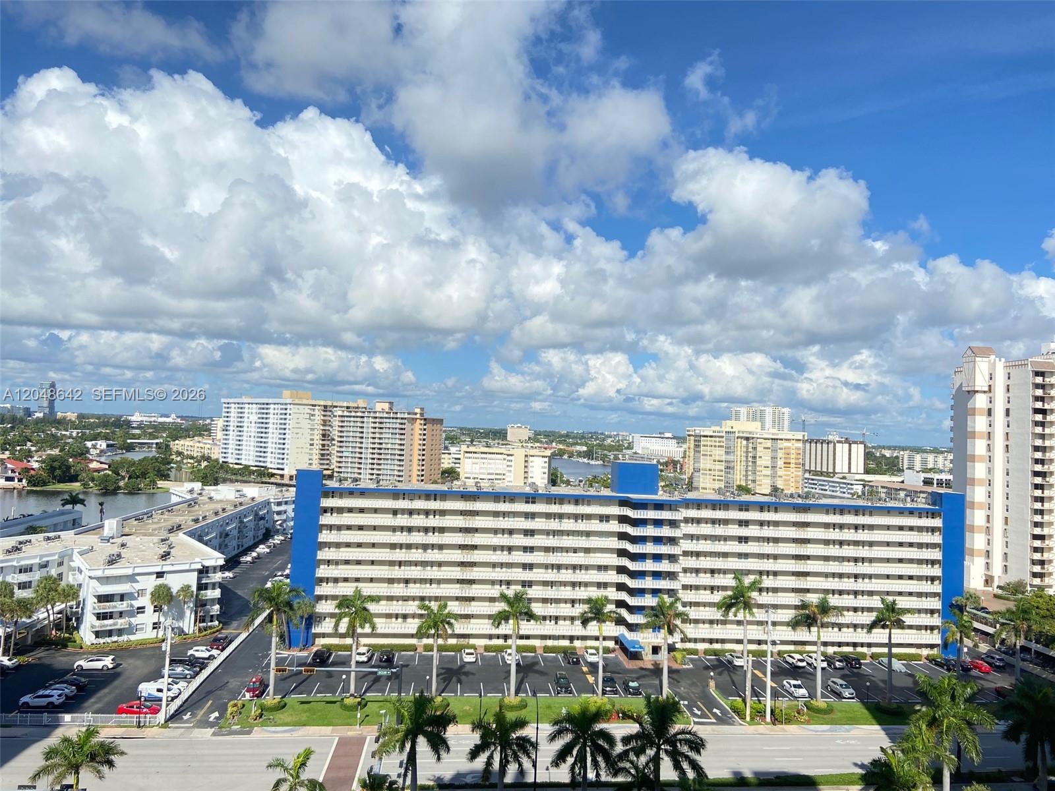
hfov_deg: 67.3
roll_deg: -2.1
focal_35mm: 26
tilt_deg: +2.1
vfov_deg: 53.1
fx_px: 792
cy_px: 396
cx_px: 528
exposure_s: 1/2571
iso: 32
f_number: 1.8
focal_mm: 4.25
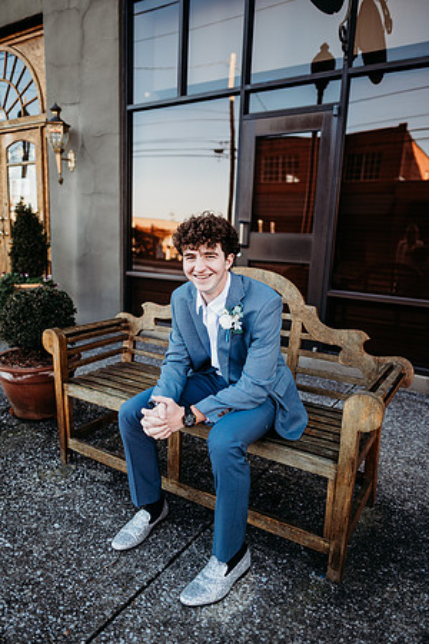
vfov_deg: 73.7
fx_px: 429
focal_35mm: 24
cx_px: 214
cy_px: 322
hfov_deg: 53.1
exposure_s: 1/320
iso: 160
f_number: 2
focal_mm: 24
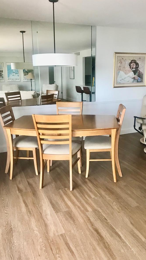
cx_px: 77
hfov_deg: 37.8
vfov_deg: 62.6
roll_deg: +0.3
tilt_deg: -13.9
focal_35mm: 31
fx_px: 213
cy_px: 128
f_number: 1.8
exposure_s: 1/15
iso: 64
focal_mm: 3.99
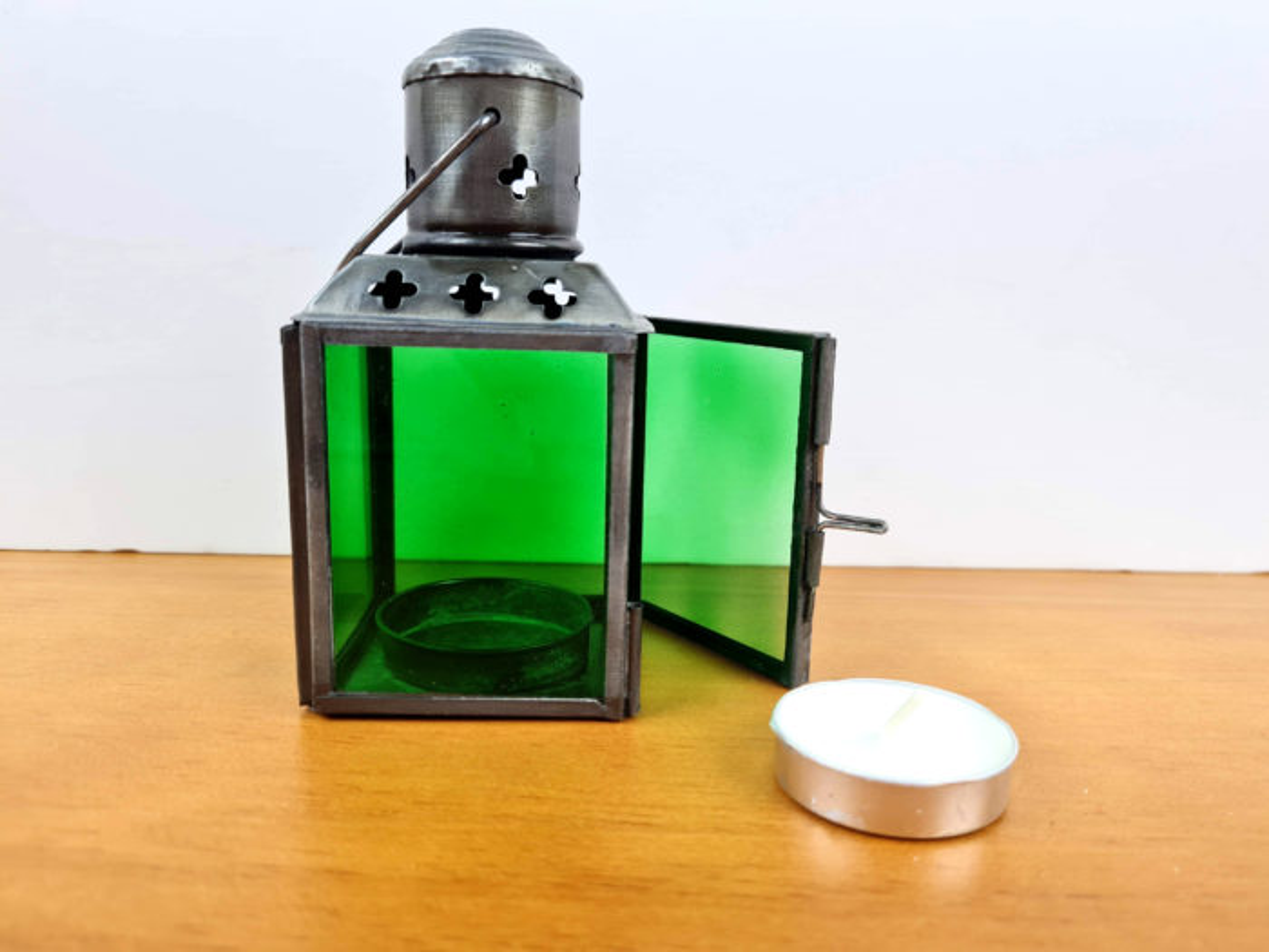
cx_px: 634
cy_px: 476
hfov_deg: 67.3
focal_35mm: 26
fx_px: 953
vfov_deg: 53.1
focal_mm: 5.4
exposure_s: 1/192
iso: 50
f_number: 1.8
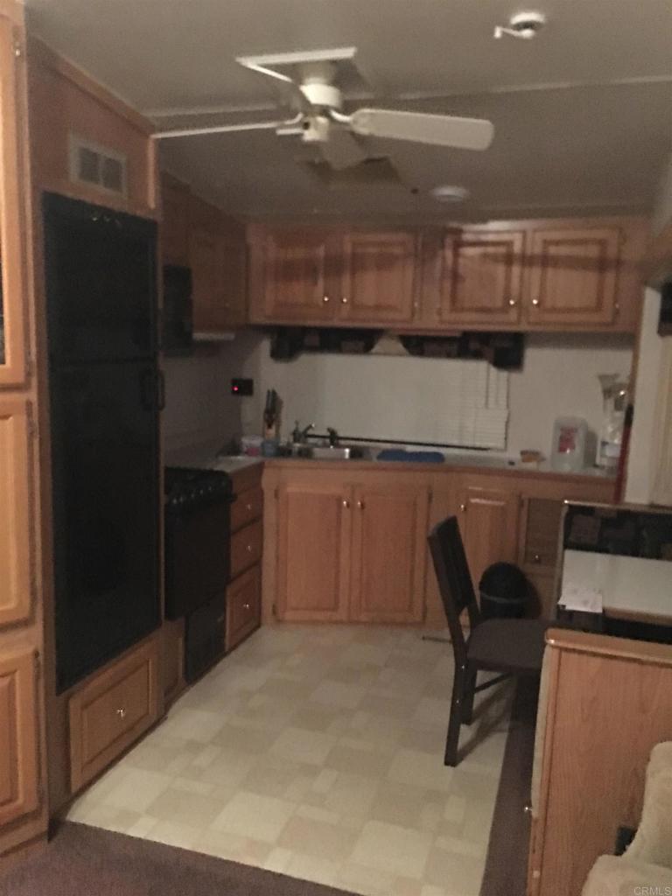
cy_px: 448
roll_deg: -0.3
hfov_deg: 48.2
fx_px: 751
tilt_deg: -6.9
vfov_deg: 61.7
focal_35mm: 29
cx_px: 336
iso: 400
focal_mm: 4.15
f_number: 2.2
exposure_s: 1/4
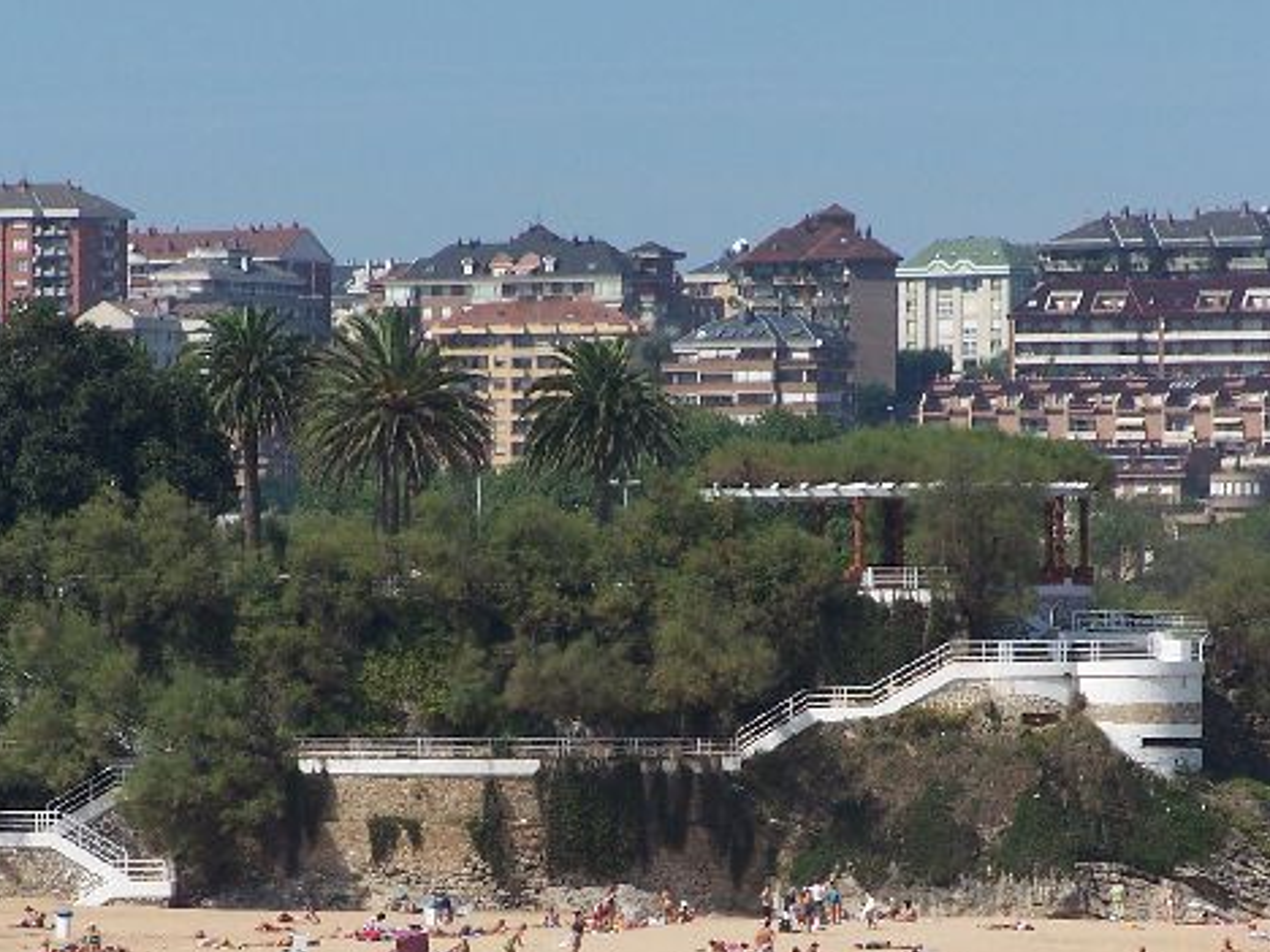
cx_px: 668
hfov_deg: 6.1
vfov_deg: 4.6
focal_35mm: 323
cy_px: 789
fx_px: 11850
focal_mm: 31.3
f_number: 4.5
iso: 80
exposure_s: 1/750
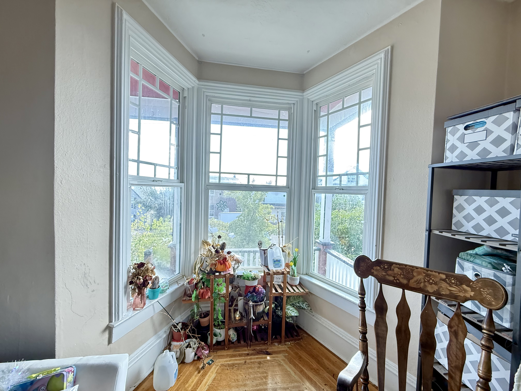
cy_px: 196
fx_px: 211
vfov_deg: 85.7
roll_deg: -2.1
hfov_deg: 102.1
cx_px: 260
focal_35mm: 14
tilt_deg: -0.6
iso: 500
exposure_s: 1/60
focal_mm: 2.22
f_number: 2.2
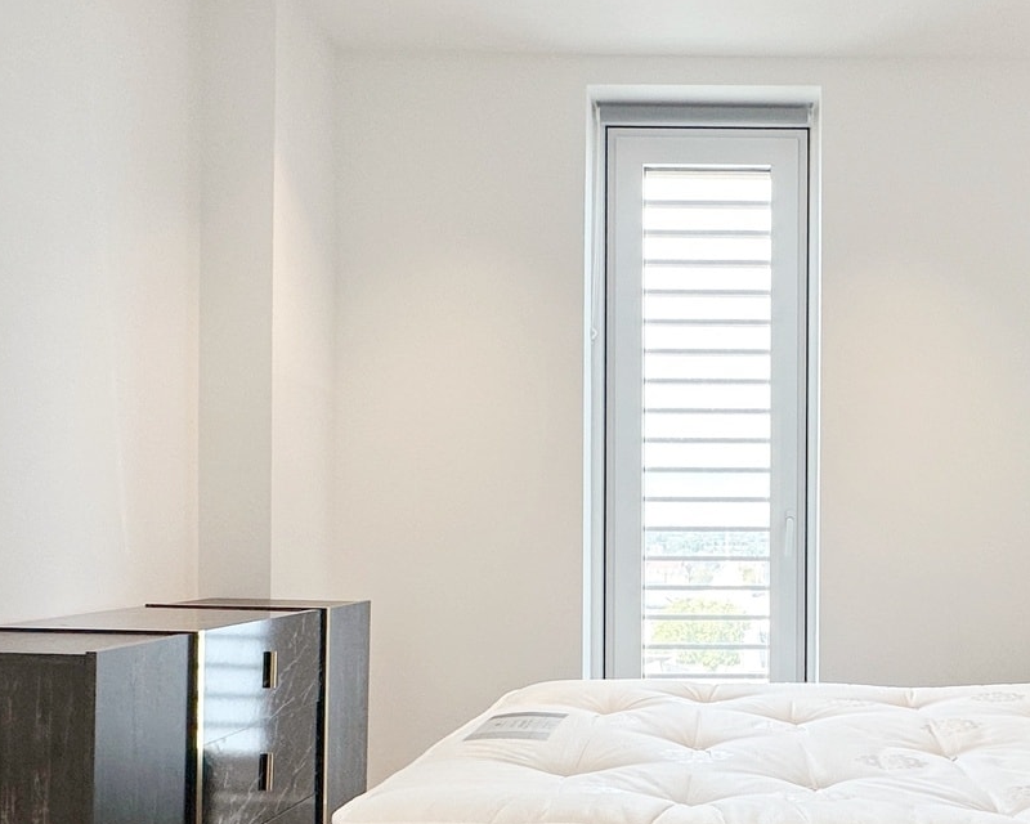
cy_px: 532
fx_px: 1067
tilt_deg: +0.6
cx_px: 765
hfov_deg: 49.6
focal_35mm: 35
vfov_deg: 41.8
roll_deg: -0.5
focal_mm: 2.22
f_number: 2.2
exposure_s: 1/100
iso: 100
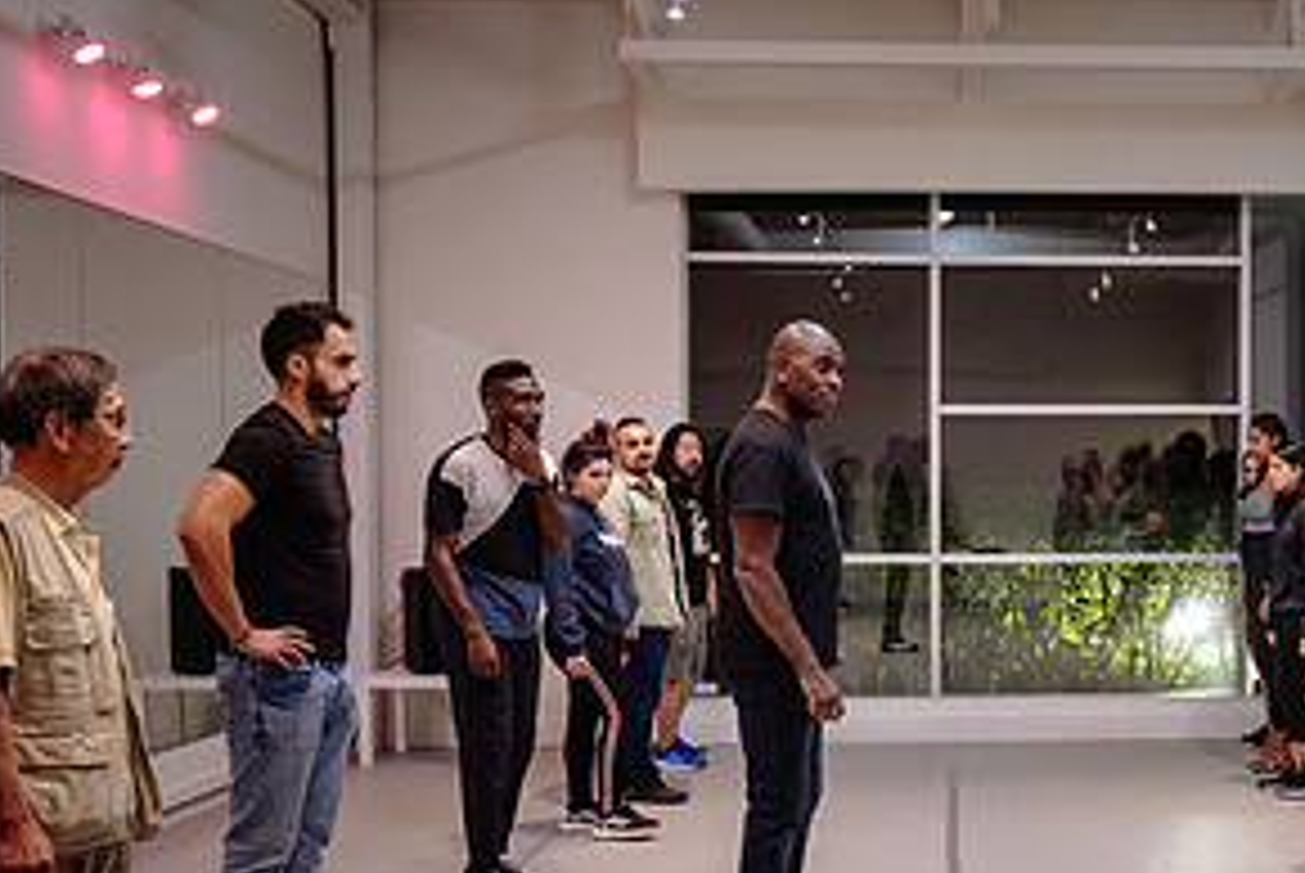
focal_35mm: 50
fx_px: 1814
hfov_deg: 38.2
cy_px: 542
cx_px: 1035
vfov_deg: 27.0
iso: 1600
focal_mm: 24
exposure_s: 1/320
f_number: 2.8
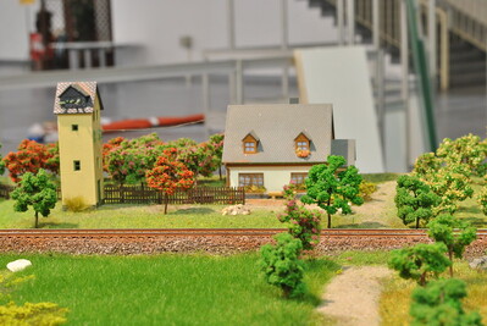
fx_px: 975
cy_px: 163
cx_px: 244
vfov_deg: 19.0
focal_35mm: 72
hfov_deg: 28.0
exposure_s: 4
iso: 200
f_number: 13
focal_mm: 48
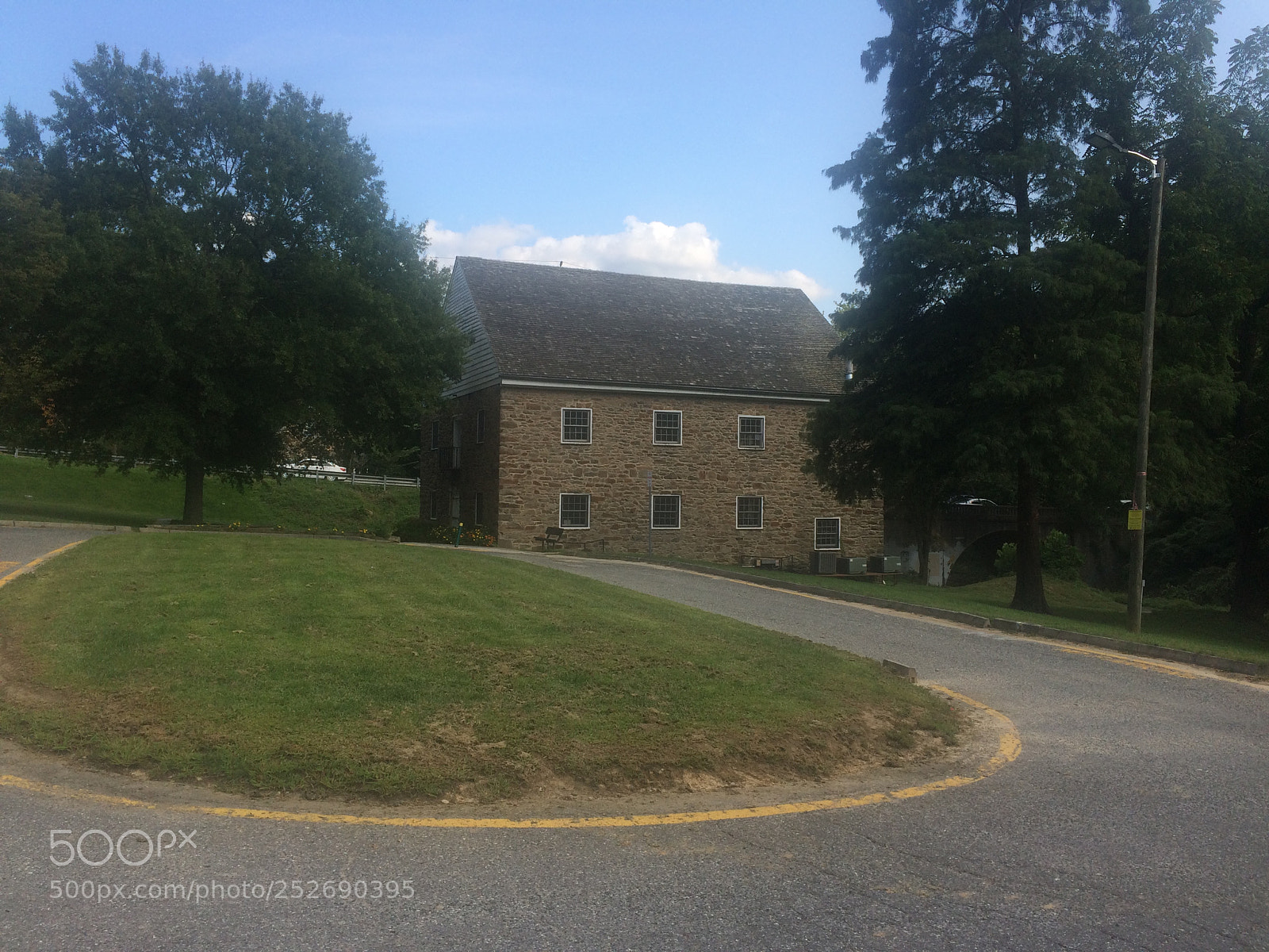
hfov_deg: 61.7
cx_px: 634
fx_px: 1063
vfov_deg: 48.2
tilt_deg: +1.3
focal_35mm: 29
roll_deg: +0.3
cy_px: 476
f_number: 2.2
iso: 32
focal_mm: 4.15
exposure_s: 1/1026
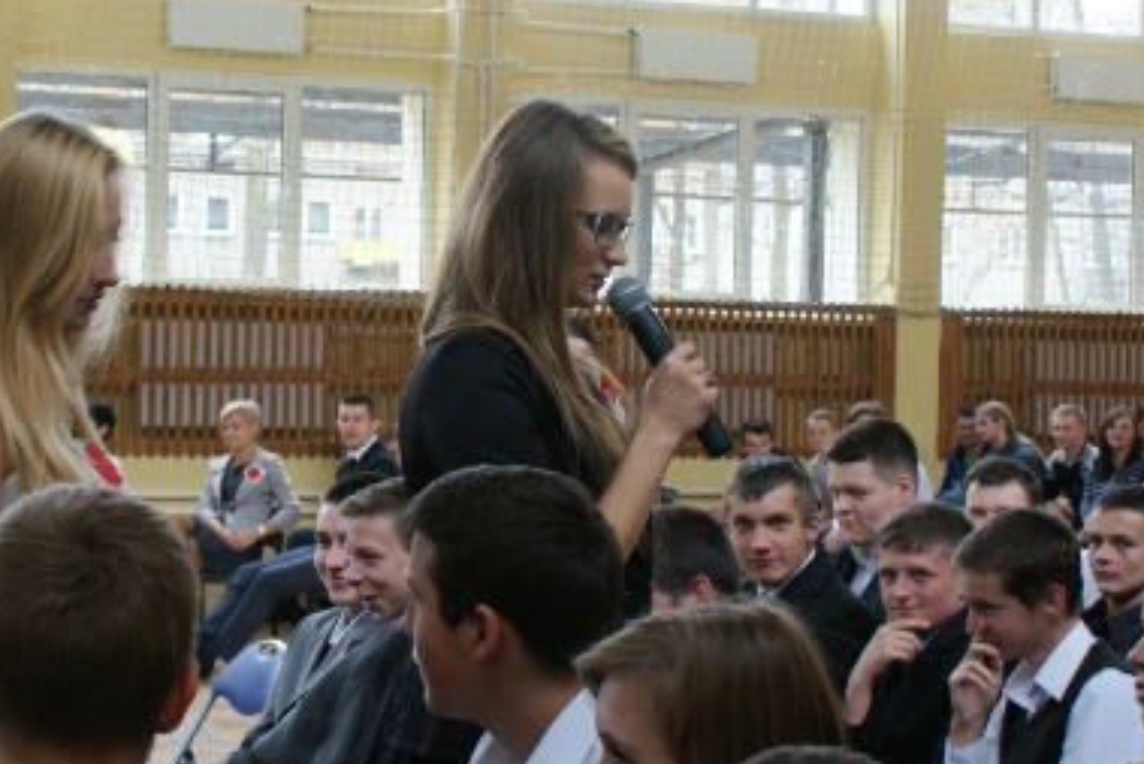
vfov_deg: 18.0
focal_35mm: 76
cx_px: 263
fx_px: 2416
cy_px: 391
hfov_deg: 26.2
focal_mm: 30
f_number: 5
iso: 400
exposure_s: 1/40
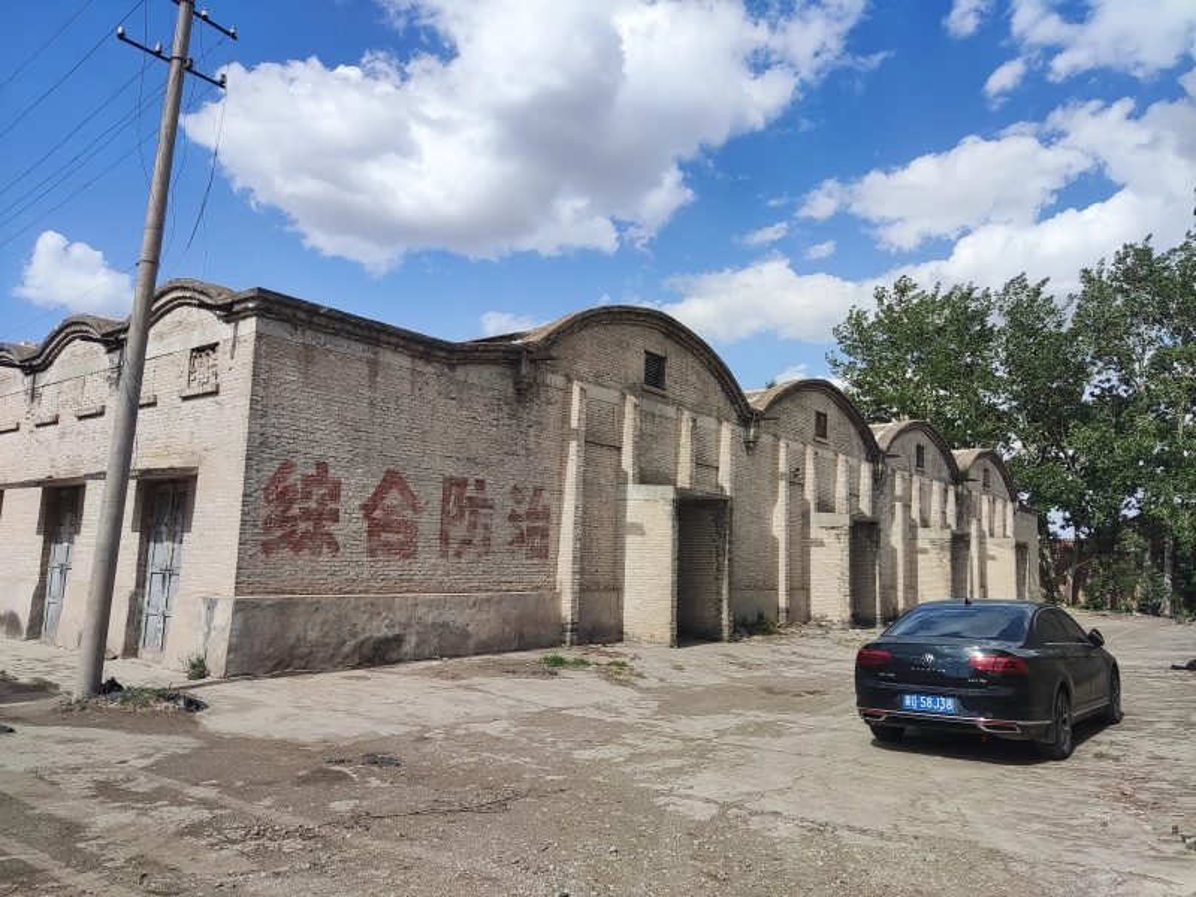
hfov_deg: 69.4
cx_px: 598
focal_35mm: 25
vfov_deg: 54.9
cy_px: 448
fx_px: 864
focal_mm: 4.71
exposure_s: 1/1757
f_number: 1.79
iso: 50
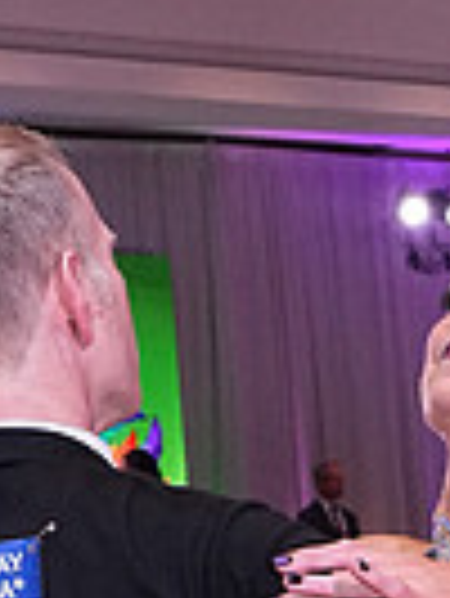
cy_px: 1115
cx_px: 524
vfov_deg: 10.9
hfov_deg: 8.8
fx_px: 2907
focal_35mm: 168
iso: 2500
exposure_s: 1/250
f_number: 7.1
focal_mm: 27
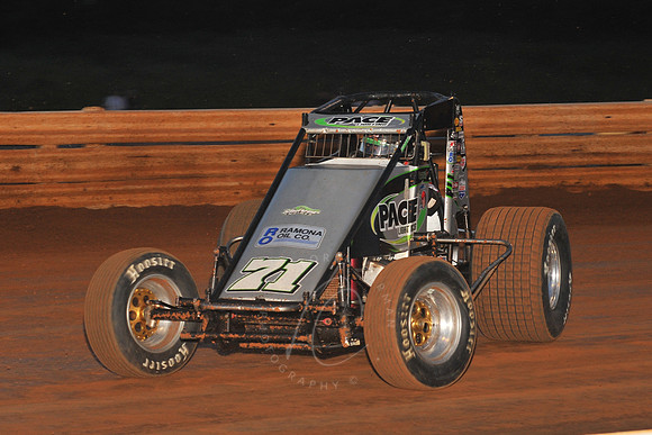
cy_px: 218
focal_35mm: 112
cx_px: 326
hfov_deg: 18.3
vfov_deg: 12.2
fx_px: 2029
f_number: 7.1
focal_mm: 112
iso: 1000
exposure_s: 1/320
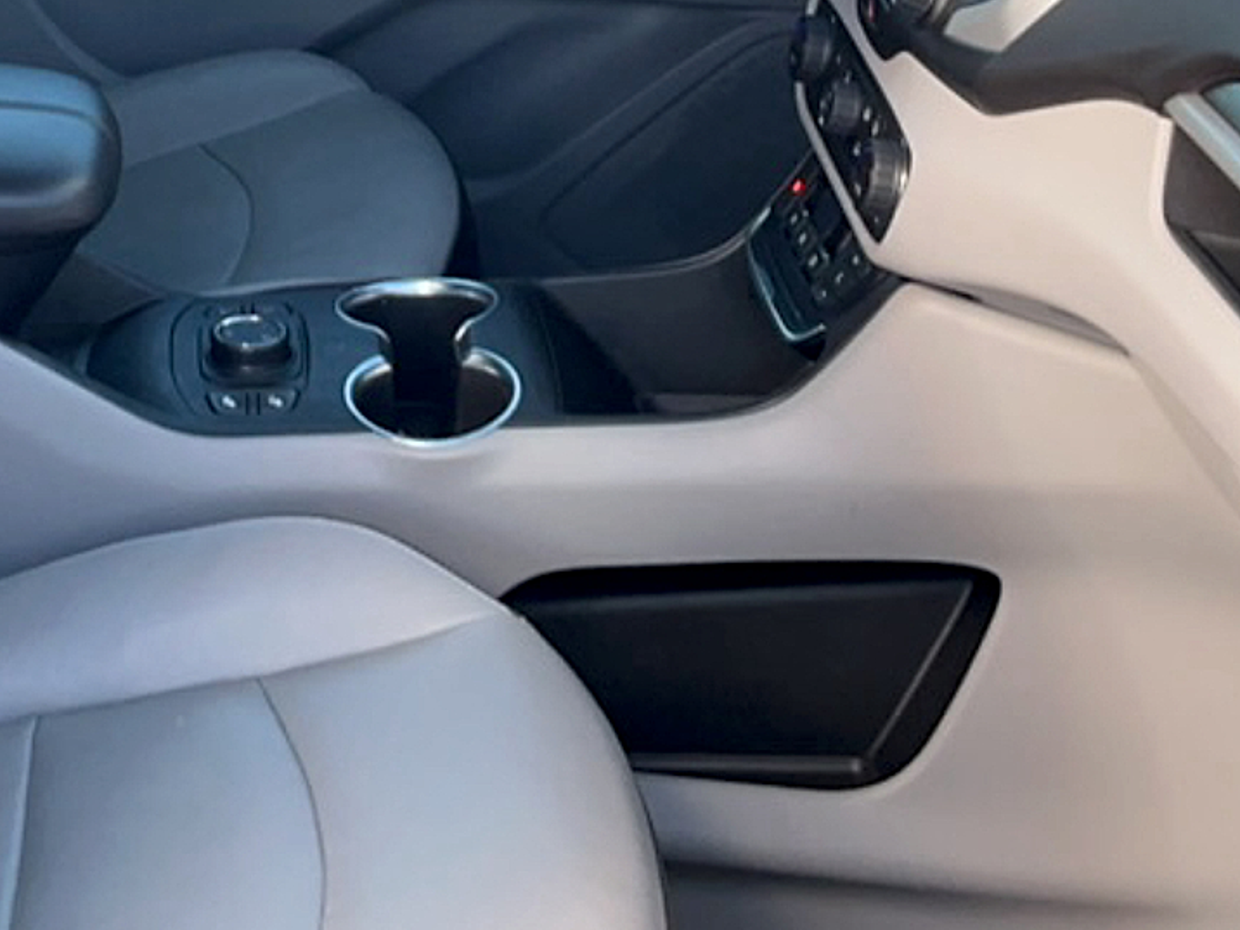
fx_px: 2400
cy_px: -94
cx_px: 170
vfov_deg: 20.9
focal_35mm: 67
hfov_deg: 28.1
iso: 25
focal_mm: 3
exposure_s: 1/120
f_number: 1.8
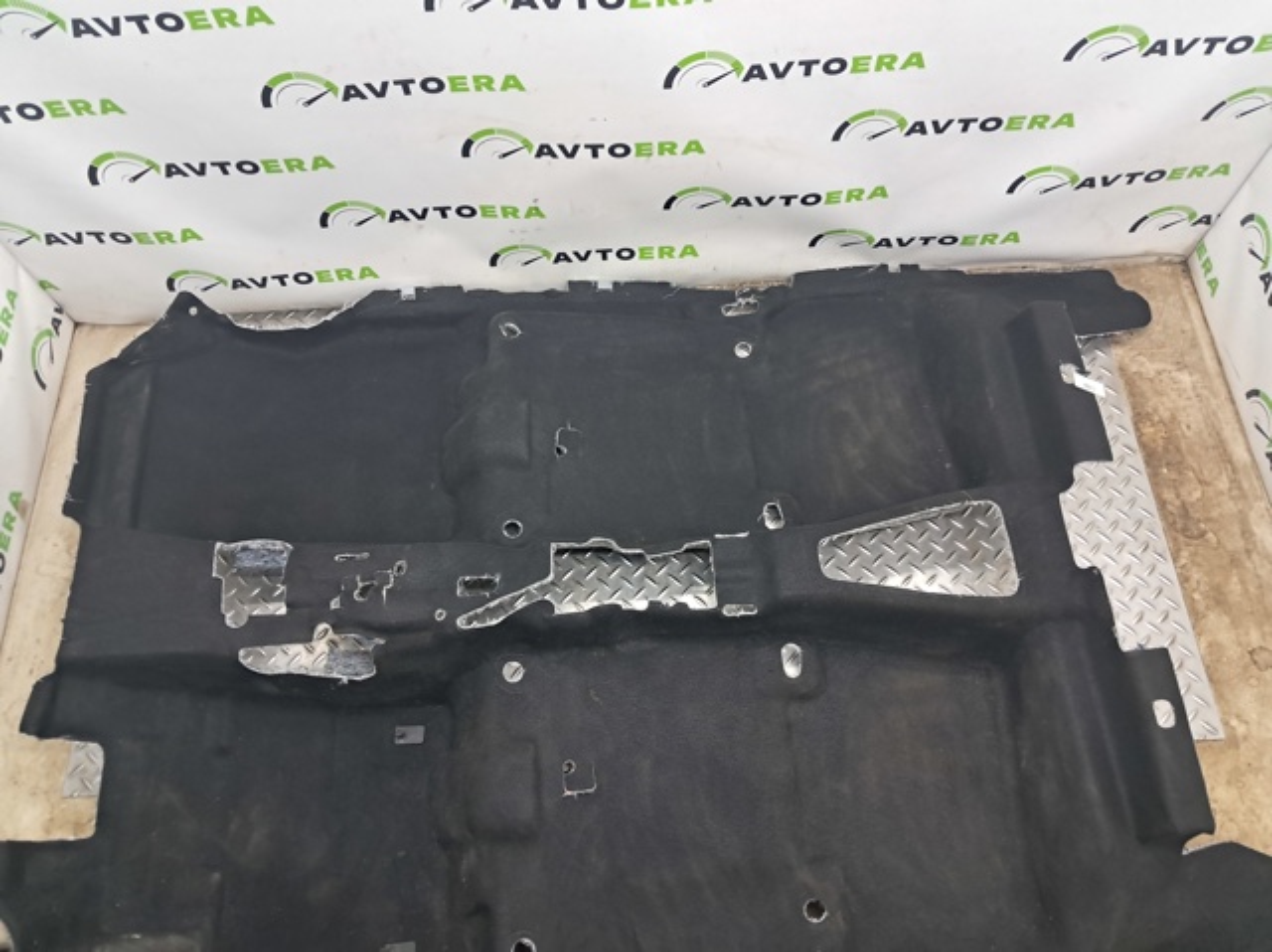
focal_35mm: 27
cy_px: 476
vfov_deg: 51.3
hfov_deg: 65.4
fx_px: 991
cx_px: 636
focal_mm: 4
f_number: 1.8
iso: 160
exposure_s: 1/50
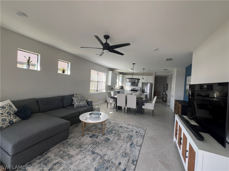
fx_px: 86
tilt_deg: -1.9
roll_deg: -3.8
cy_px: 86
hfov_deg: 106.2
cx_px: 114
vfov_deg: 89.9
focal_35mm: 13
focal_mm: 1.57
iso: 40
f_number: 1.8
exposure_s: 1/99
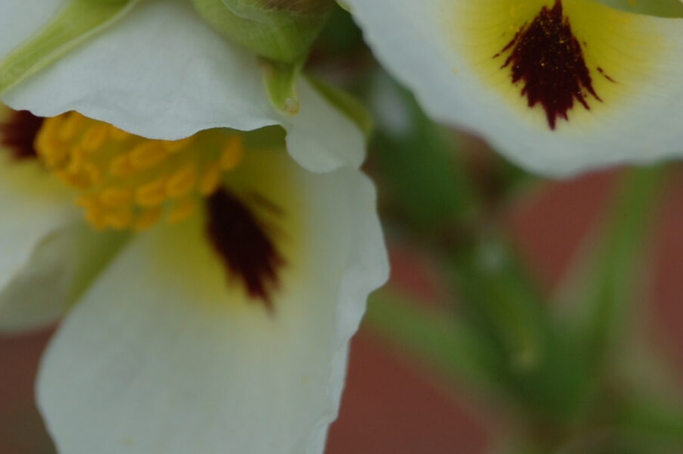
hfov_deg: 8.8
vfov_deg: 5.8
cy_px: -107
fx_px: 4443
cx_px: 333
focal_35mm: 234
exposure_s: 1/640
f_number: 5.6
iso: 200
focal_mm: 55
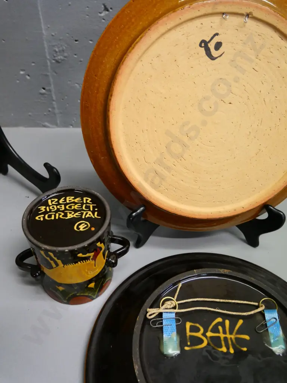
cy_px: 192
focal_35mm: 30
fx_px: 332
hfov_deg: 46.8
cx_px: 144
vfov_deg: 60.0
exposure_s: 1/250
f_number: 3.7
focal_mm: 15
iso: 3200
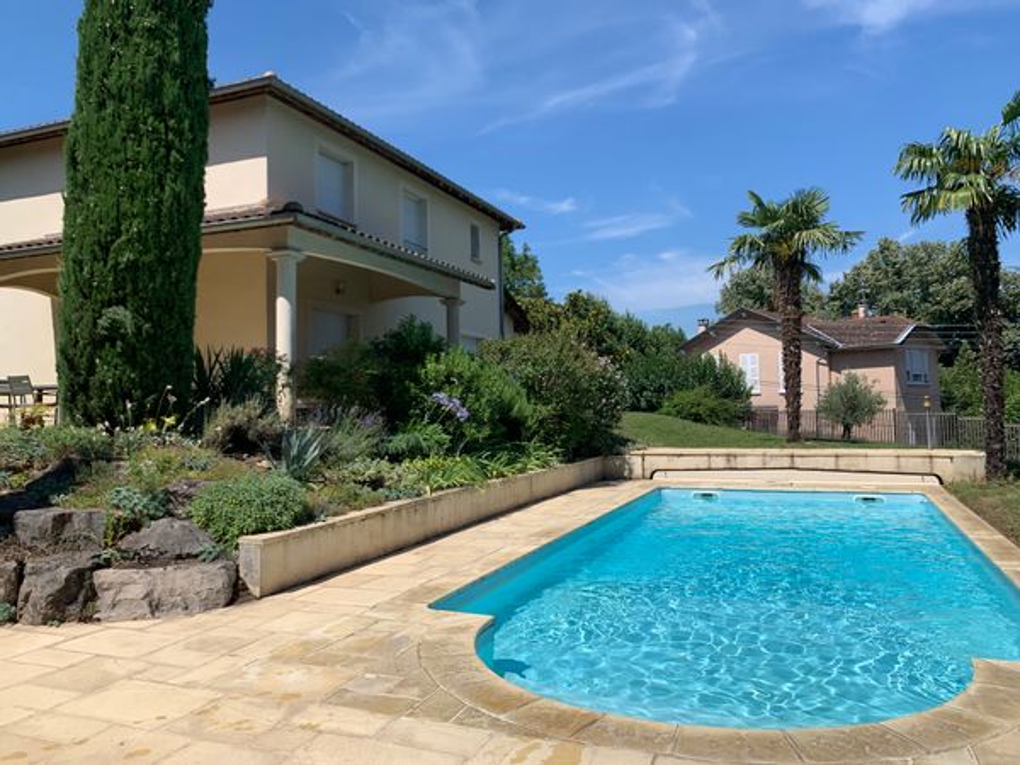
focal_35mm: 26
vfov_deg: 53.1
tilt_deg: +4.0
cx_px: 510
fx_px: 766
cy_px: 382
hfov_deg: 67.3
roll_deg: +0.0
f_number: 1.8
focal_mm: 4.25
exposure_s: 1/3289
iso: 25
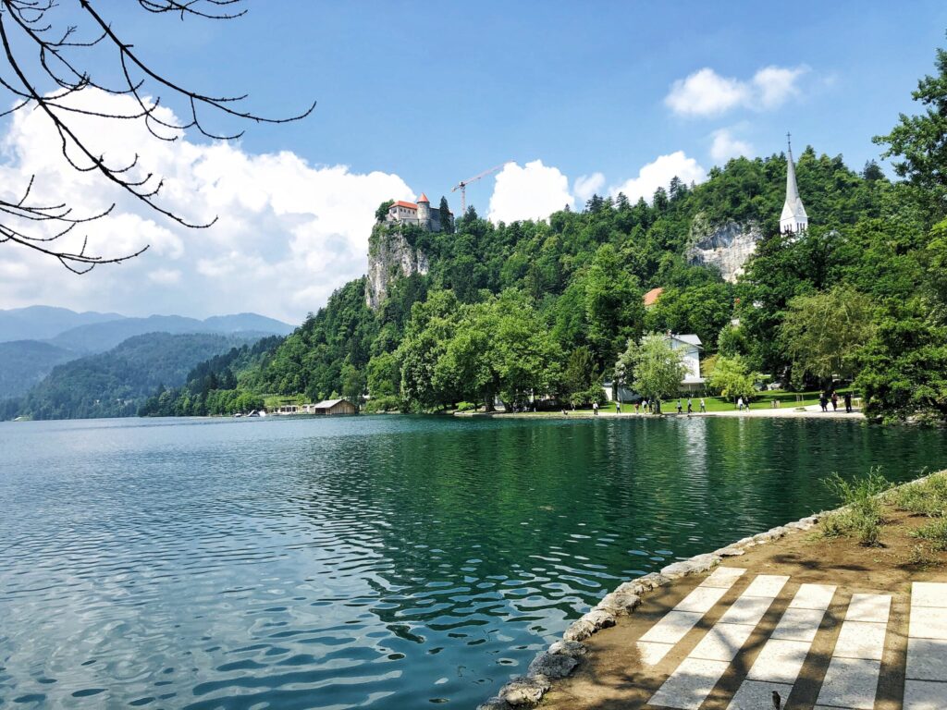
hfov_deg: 63.4
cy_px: 355
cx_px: 474
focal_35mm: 28
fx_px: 766
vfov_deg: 49.7
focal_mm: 4
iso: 20
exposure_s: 1/2088
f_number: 1.8
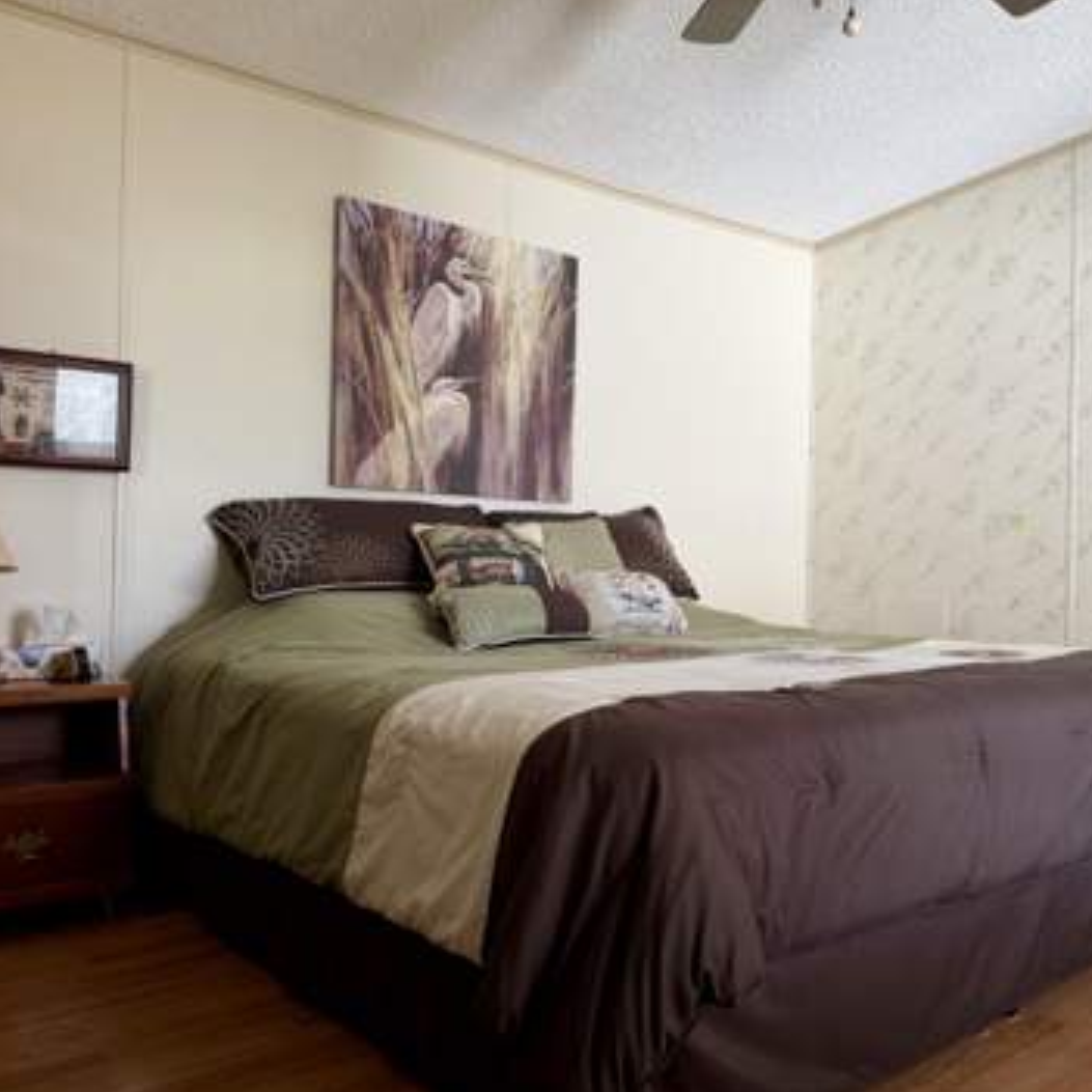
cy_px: 546
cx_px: 666
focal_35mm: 29
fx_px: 1035
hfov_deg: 55.1
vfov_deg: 55.6
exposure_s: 1/121
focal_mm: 6.76
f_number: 1.78
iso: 160
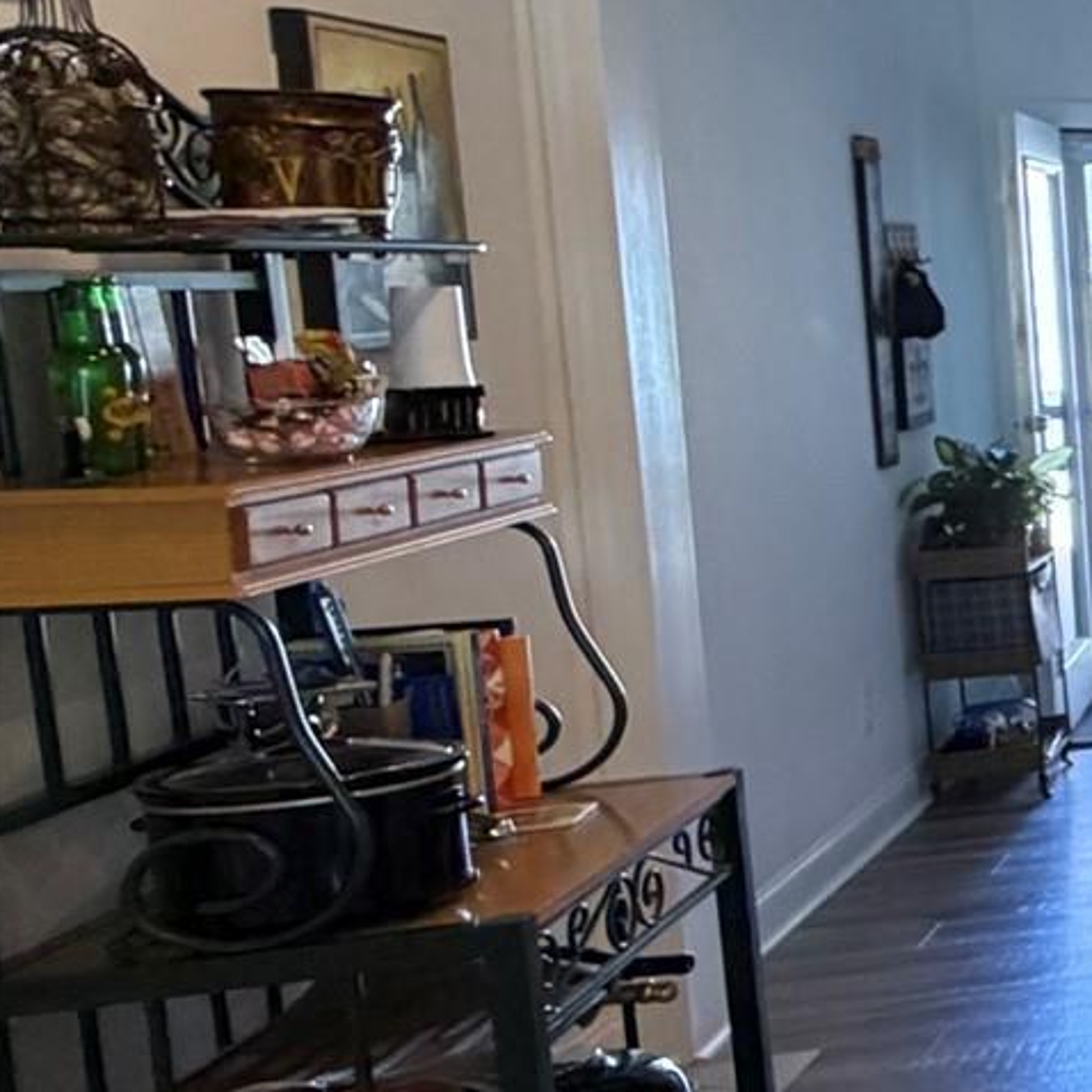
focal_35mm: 53
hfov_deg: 17.8
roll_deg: +1.0
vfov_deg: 32.1
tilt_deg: -6.0
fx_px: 1892
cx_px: 2326
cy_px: 434
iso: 250
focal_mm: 2.22
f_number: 2.2
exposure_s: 1/60
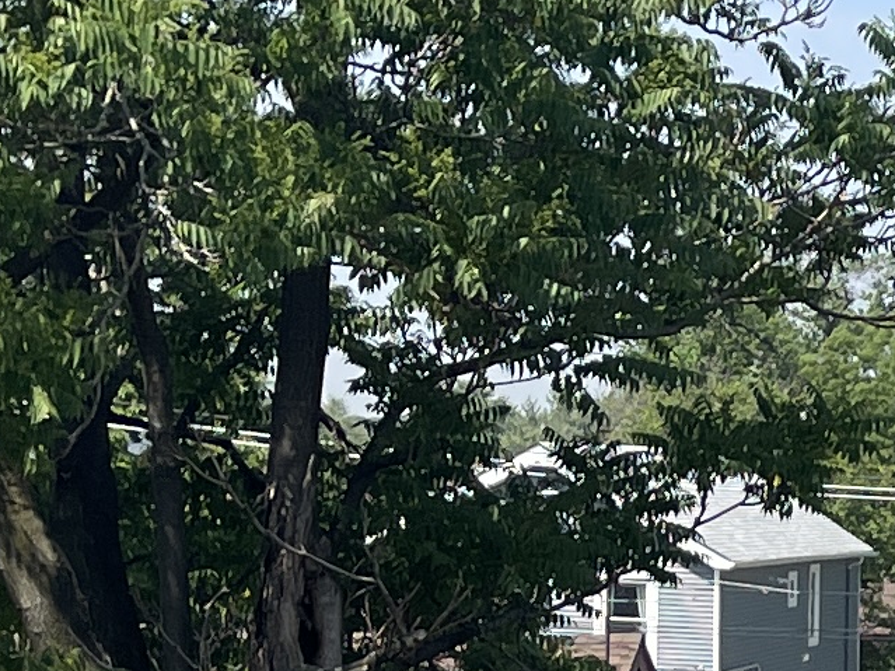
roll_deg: -2.9
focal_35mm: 164
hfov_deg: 10.8
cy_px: 1060
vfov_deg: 8.8
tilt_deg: -7.1
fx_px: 4239
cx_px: 1888
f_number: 1.6
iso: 32
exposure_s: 1/2545
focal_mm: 5.1
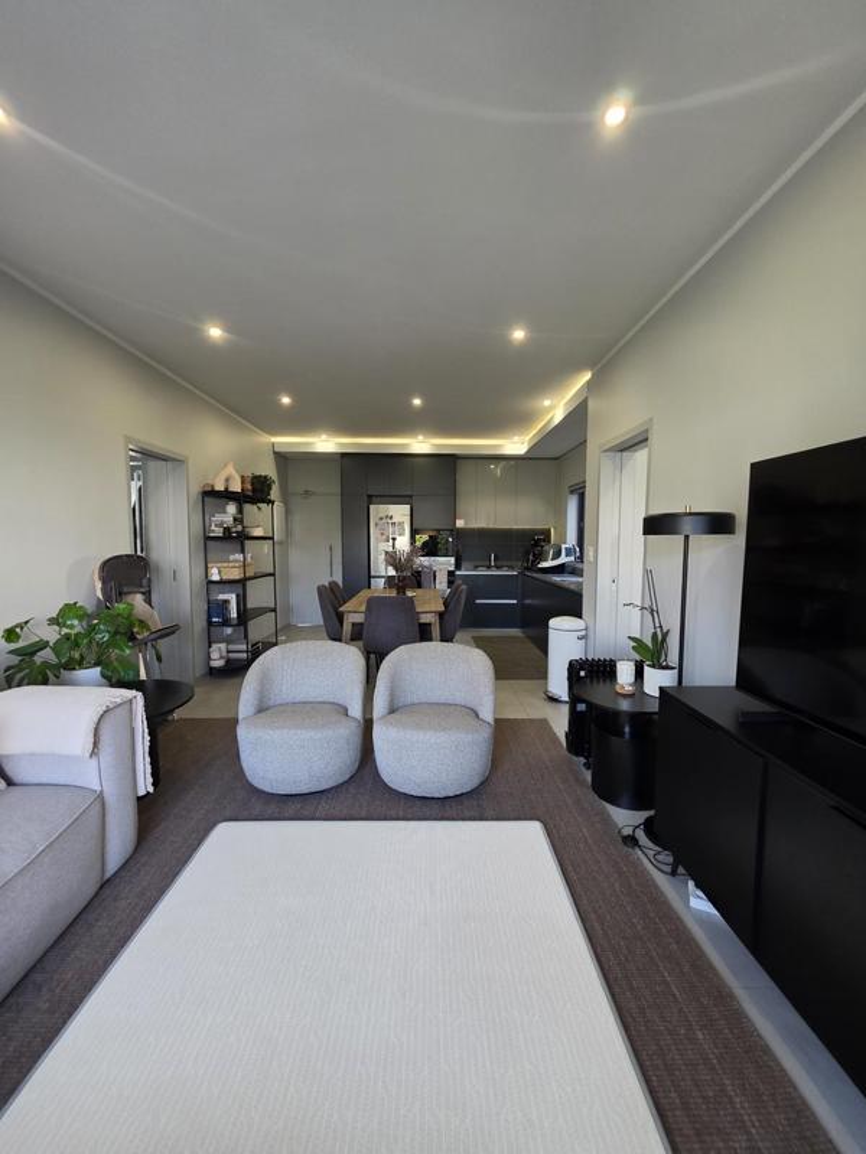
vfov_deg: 106.2
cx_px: 433
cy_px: 577
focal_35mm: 13
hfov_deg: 89.9
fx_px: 434
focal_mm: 2.2
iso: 250
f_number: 1.9
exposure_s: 1/100
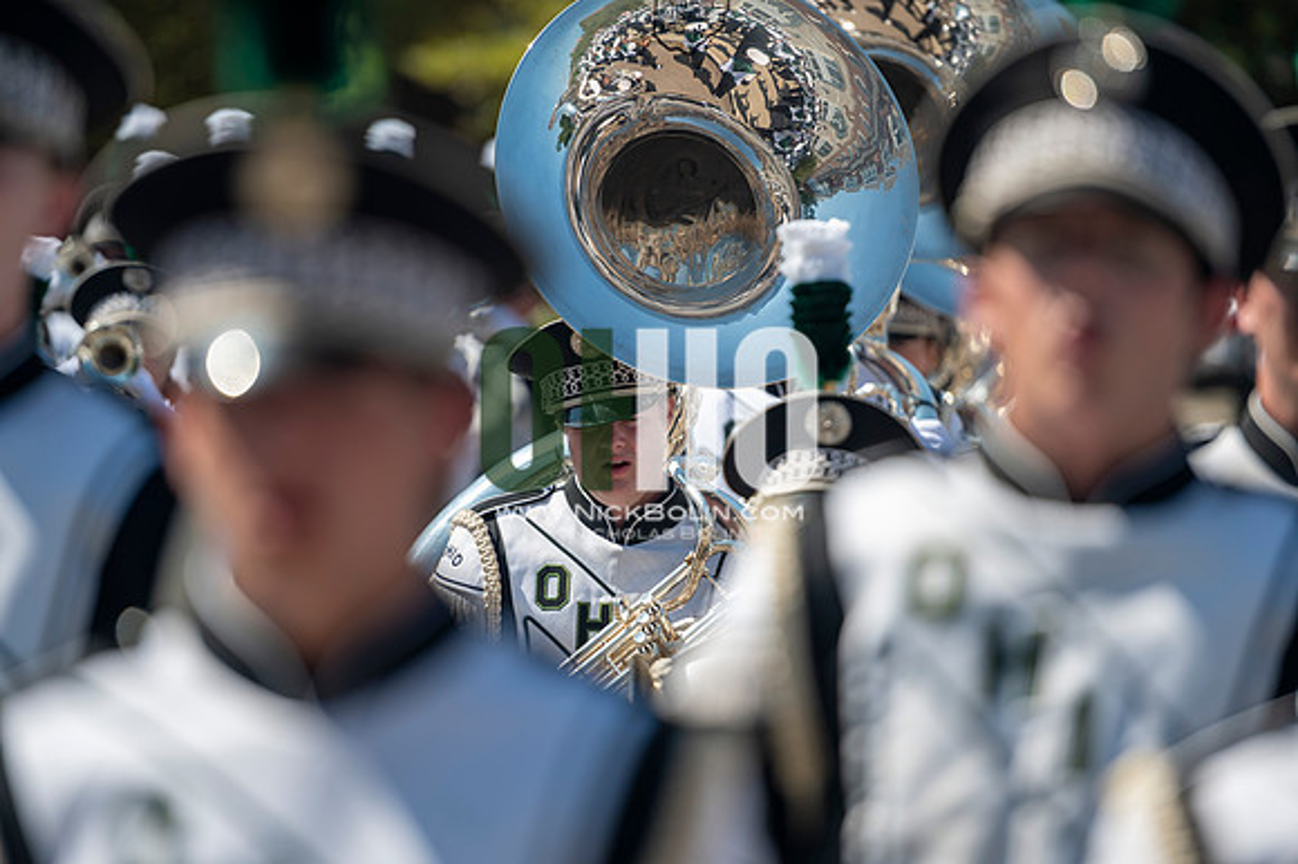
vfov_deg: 6.9
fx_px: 7207
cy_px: 432
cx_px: 649
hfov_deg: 10.3
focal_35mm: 200
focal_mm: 200
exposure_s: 1/1600
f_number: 2.8
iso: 100
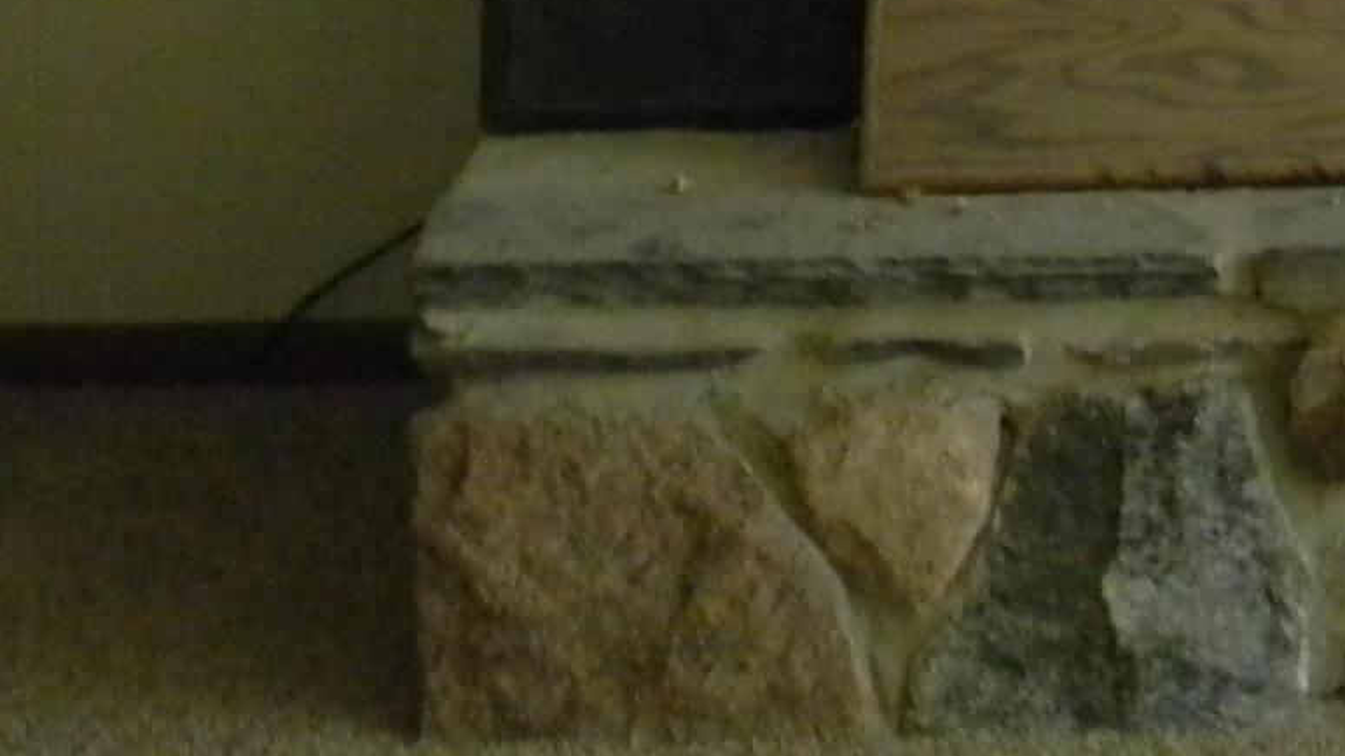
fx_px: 4707
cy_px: -913
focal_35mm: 132
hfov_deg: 15.4
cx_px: 1801
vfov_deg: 8.5
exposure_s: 1/16
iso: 400
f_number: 3.7
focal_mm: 6.4
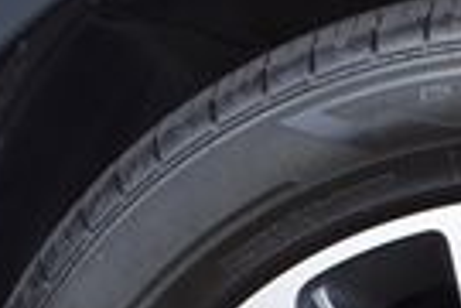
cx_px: 659
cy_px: 529
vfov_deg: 10.2
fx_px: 1639
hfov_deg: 15.0
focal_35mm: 128
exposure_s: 1/250
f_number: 6.3
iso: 200
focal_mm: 18
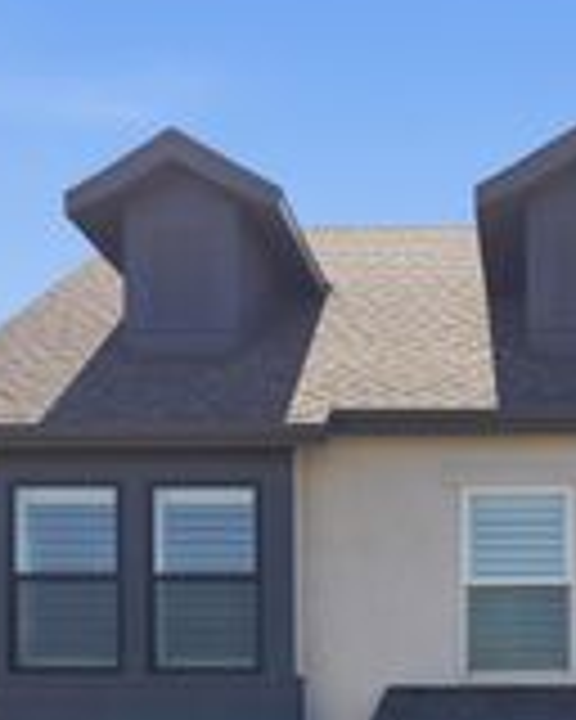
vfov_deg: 24.4
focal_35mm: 73
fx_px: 1556
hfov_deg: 20.4
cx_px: 558
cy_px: 776
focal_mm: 8.7
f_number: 1.8
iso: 300
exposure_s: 1/4000
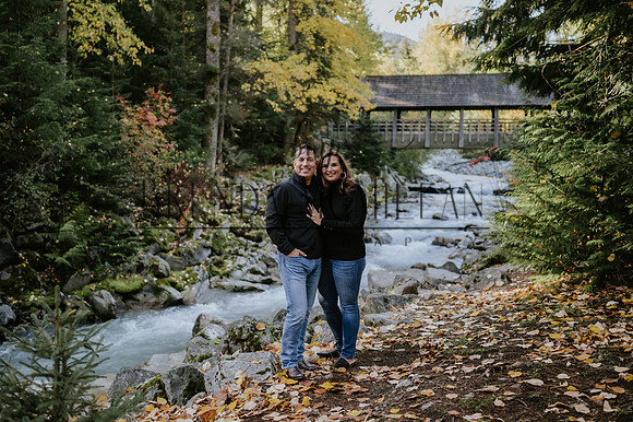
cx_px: 287
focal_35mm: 39
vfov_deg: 34.3
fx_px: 682
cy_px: 218
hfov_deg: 49.7
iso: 400
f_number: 1.8
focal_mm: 35
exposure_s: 1/800
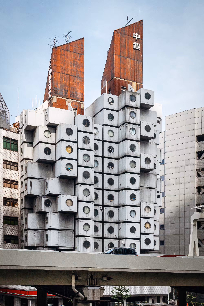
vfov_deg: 49.6
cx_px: 102
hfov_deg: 34.1
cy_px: 153
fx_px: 332
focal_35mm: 39
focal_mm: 26
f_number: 11
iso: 640
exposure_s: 1/500
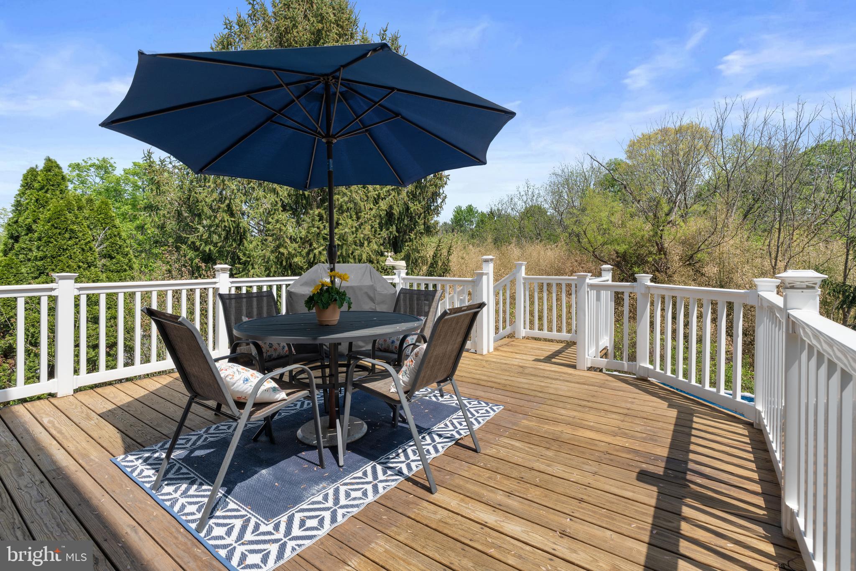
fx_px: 380
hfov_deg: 96.7
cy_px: 286
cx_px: 428
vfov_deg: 73.7
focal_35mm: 16
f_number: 8
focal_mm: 16
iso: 400
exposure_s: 1/200
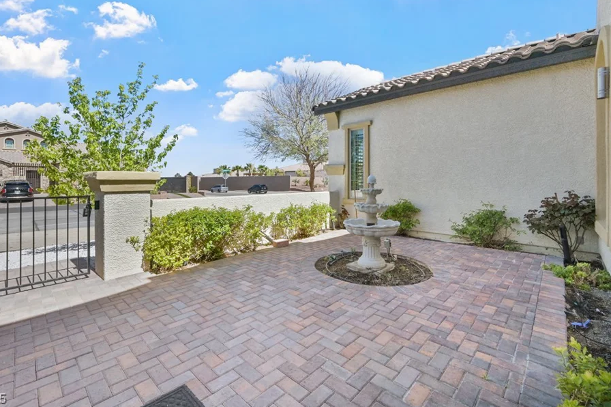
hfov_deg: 96.7
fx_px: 271
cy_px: 179
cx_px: 294
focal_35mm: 16
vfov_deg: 73.4
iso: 500
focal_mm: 14
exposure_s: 1/6400
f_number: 8
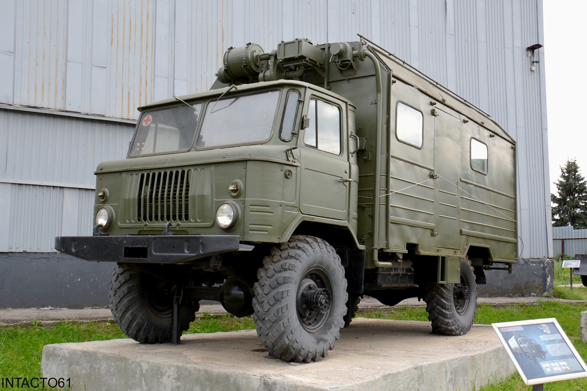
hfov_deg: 57.2
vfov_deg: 39.9
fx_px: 538
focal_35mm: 33
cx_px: 294
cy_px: 196
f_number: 7.1
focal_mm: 22
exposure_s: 1/200
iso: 200
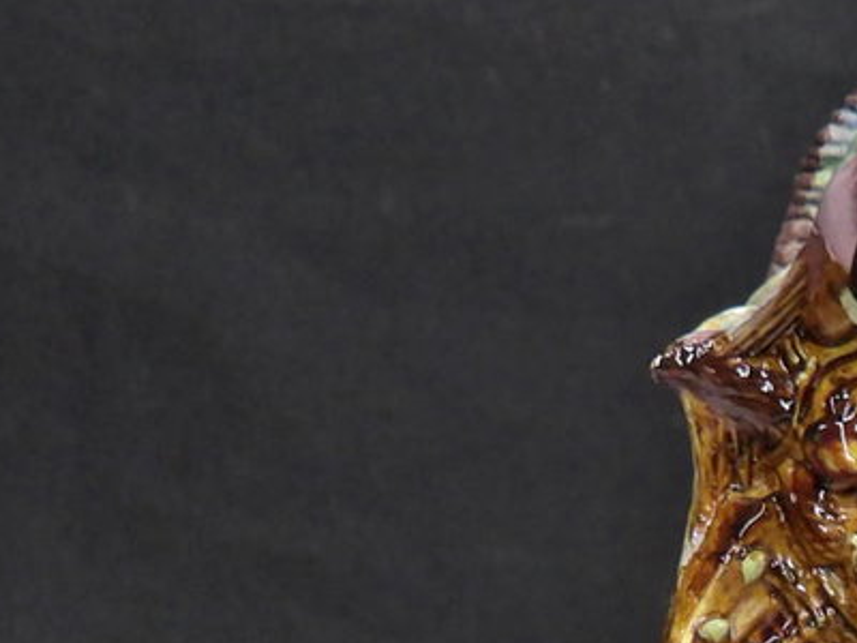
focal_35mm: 132
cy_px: 956
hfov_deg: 13.7
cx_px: 1423
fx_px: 3268
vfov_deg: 10.8
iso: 215
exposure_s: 1/10
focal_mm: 5.9
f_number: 3.6
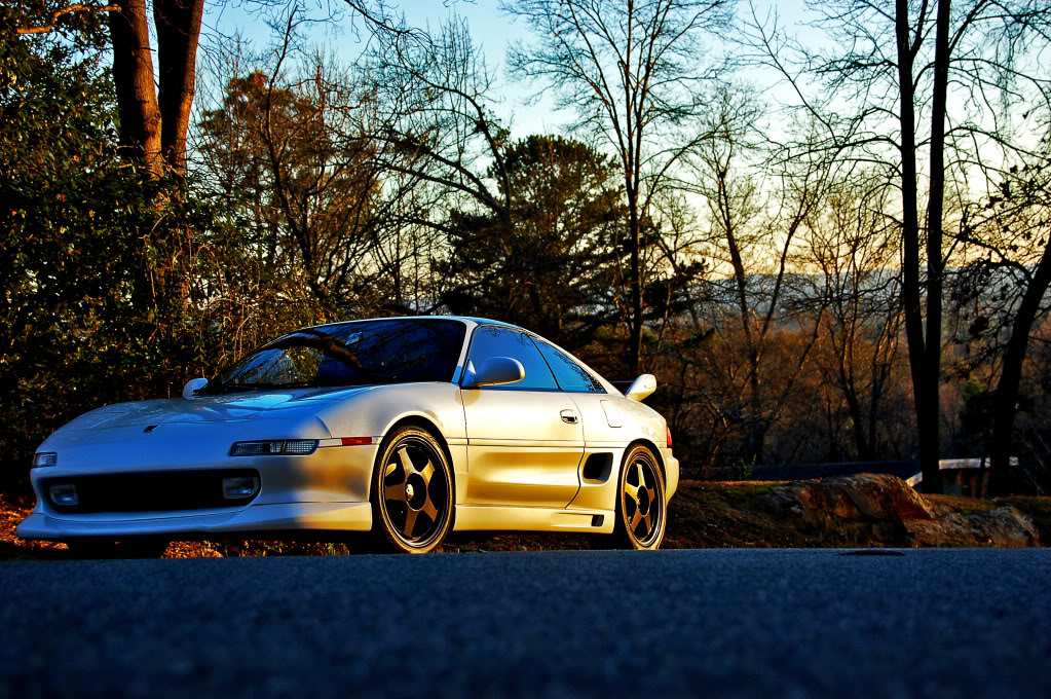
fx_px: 2187
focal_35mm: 75
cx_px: 526
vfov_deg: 18.1
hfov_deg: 27.0
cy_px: 350
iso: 200
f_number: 7.1
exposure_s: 1/200
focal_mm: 50
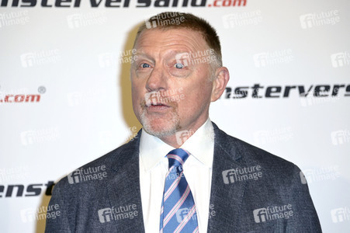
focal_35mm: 170
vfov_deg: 8.1
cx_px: 175
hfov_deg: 12.1
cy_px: 116
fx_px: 1652
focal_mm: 170
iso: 640
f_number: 5.6
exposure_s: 1/250
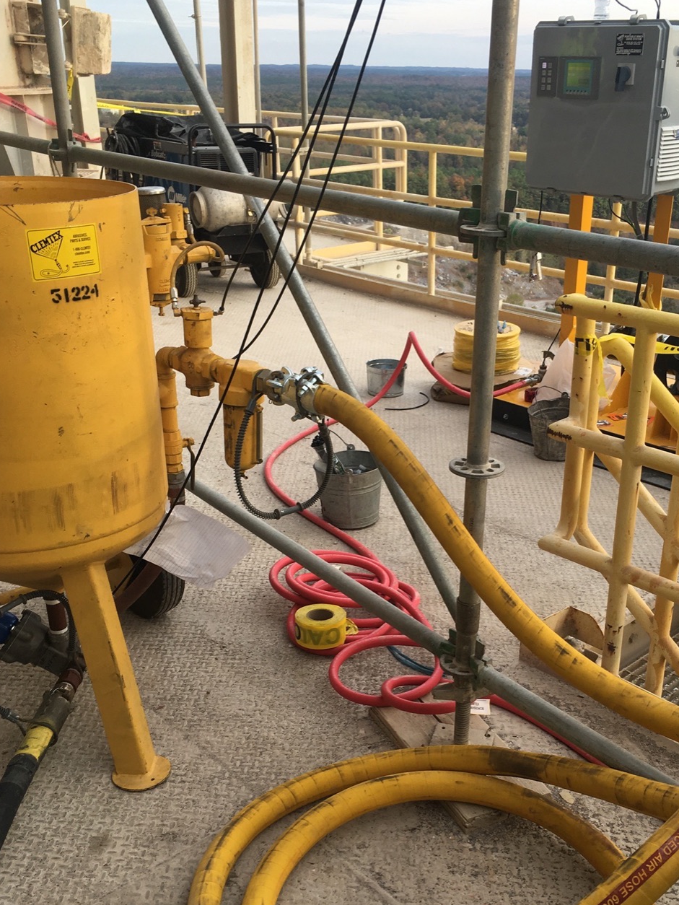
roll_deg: -1.5
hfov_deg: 38.5
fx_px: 967
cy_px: 528
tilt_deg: -26.0
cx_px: 411
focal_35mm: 37
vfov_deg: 49.9
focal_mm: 4.15
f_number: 2.2
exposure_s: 1/173
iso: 25
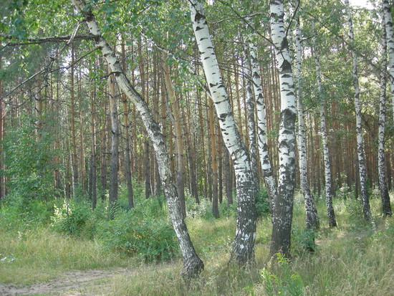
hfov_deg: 51.3
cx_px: 197
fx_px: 410
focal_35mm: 36
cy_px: 148
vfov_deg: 39.7
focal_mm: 7.5
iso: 64
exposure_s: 1/55
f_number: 2.7
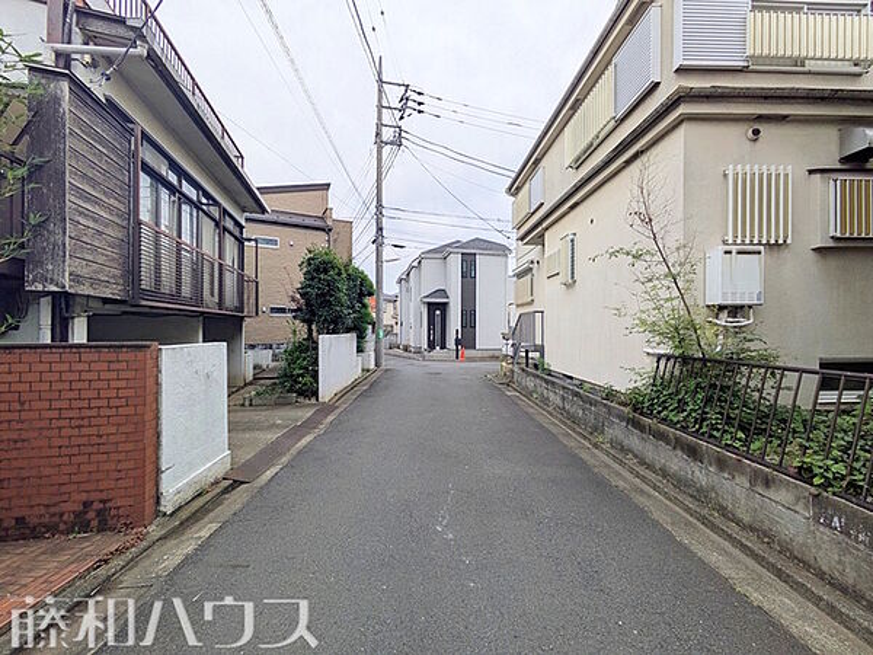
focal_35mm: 14
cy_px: 328
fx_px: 353
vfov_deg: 85.7
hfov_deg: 102.1
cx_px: 436
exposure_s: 1/590
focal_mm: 1.83
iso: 50
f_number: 2.2
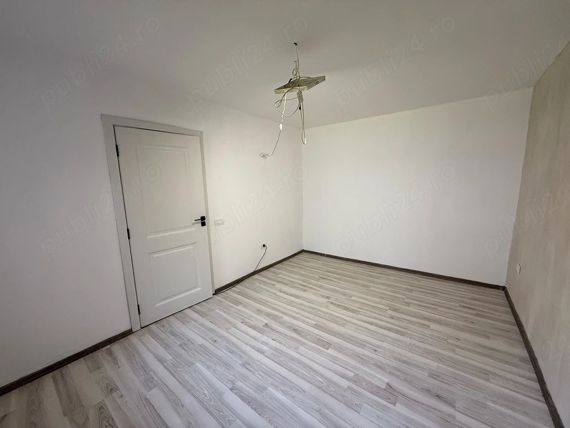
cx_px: 285
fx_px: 231
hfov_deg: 102.1
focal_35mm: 14
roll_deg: +1.3
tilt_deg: -7.6
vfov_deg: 85.7
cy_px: 214
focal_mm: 2.22
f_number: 2.2
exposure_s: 1/99
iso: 160
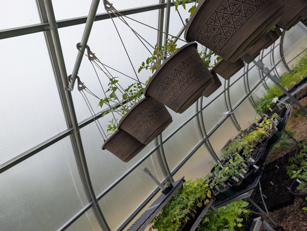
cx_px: 154
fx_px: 213
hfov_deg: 71.5
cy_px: 116
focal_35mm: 24
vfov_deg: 56.9
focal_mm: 6.9
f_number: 1.68
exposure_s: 1/450
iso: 23
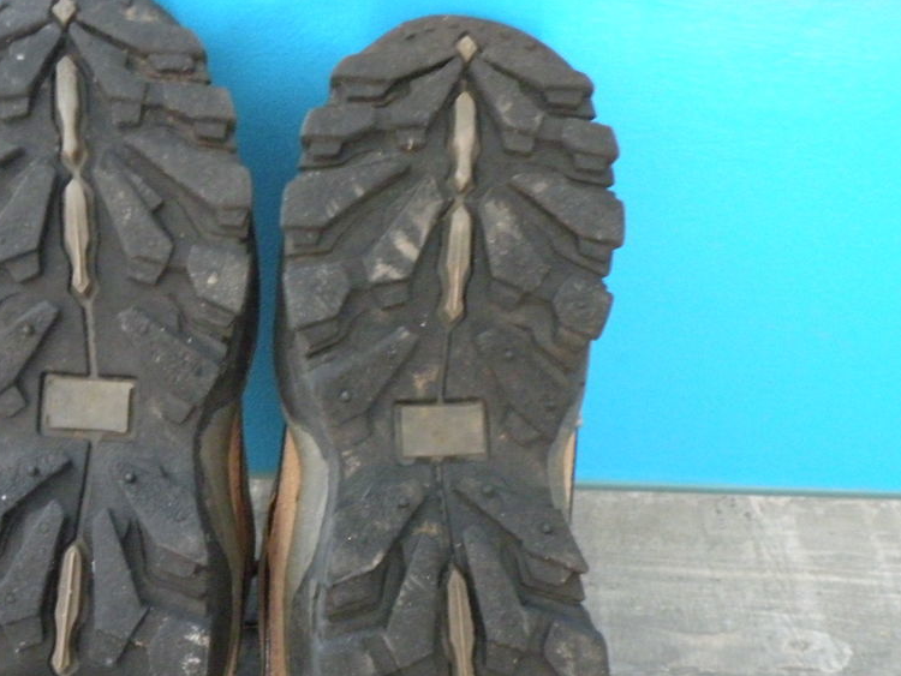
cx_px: 376
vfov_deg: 26.1
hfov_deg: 34.3
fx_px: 1458
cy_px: 407
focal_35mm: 56
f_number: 3.2
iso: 800
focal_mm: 7.4
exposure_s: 1/7.2
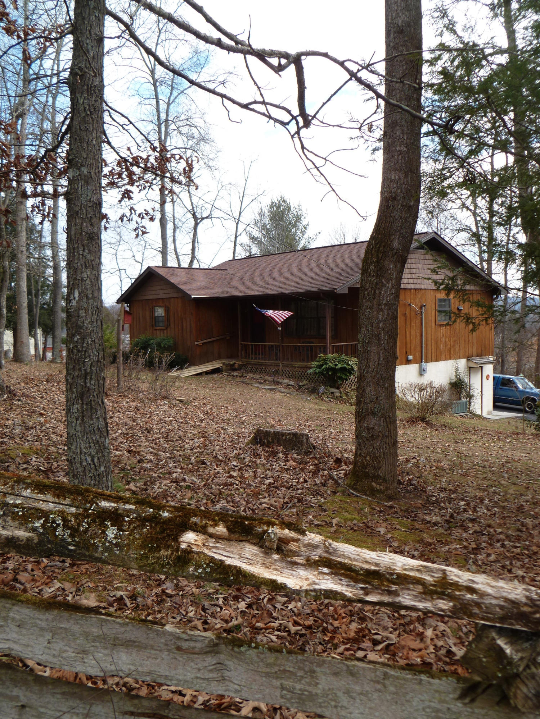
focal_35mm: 30
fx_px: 624
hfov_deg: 46.8
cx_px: 270
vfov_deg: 60.0
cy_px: 360
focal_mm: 5.4
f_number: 3.4
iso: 80
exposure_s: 1/200
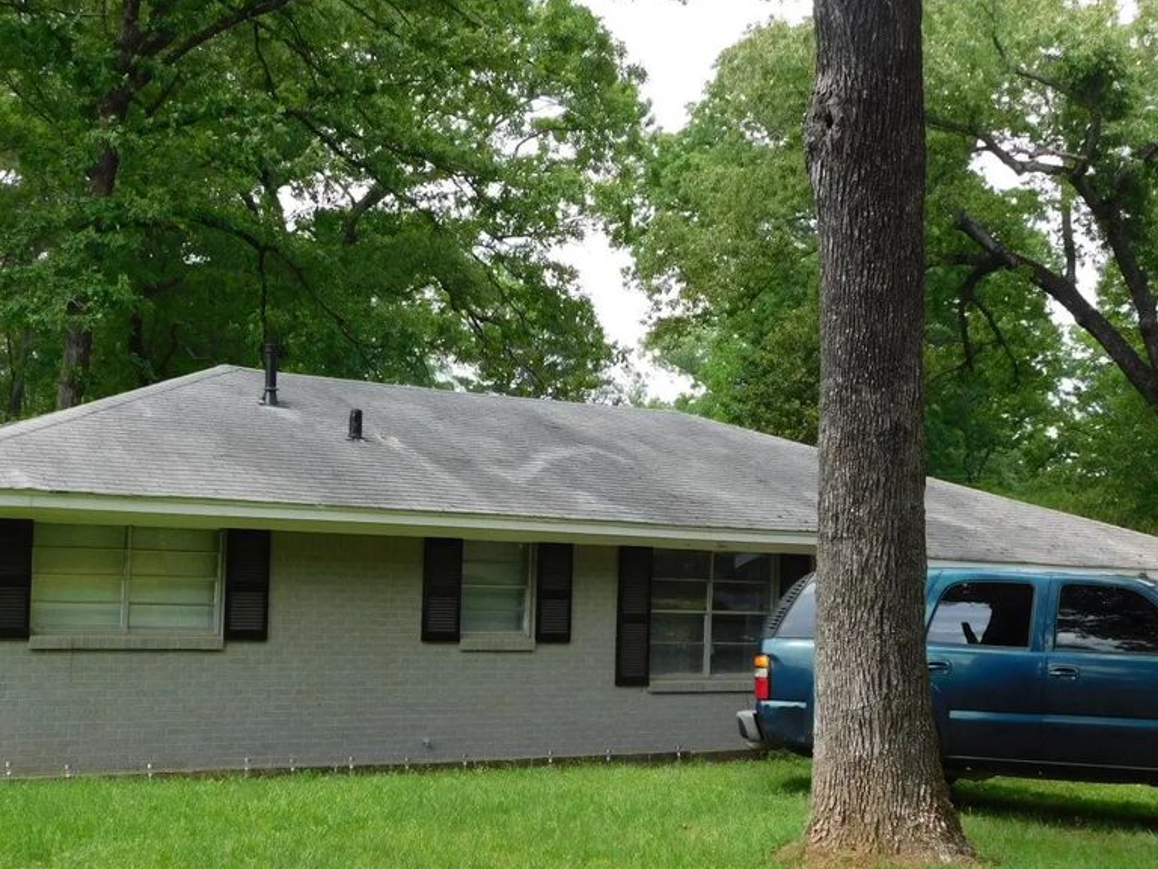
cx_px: 507
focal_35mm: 48
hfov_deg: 39.6
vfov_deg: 30.2
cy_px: 525
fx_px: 1606
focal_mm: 6.3
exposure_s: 1/400
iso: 125
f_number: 3.5
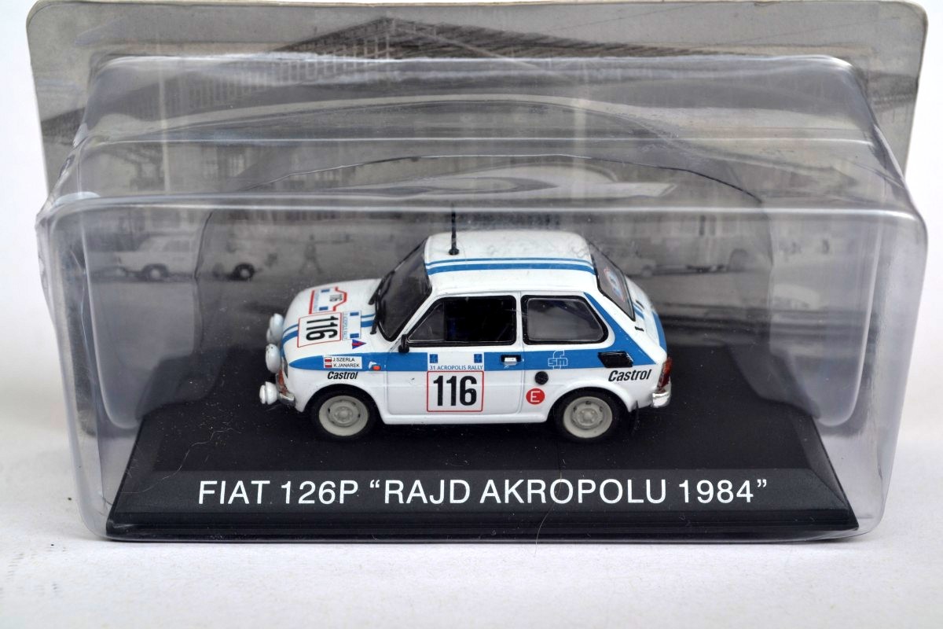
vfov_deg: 22.6
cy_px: 314
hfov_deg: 33.4
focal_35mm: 60
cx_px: 472
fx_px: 1572
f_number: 8
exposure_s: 1/125
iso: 220
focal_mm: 40
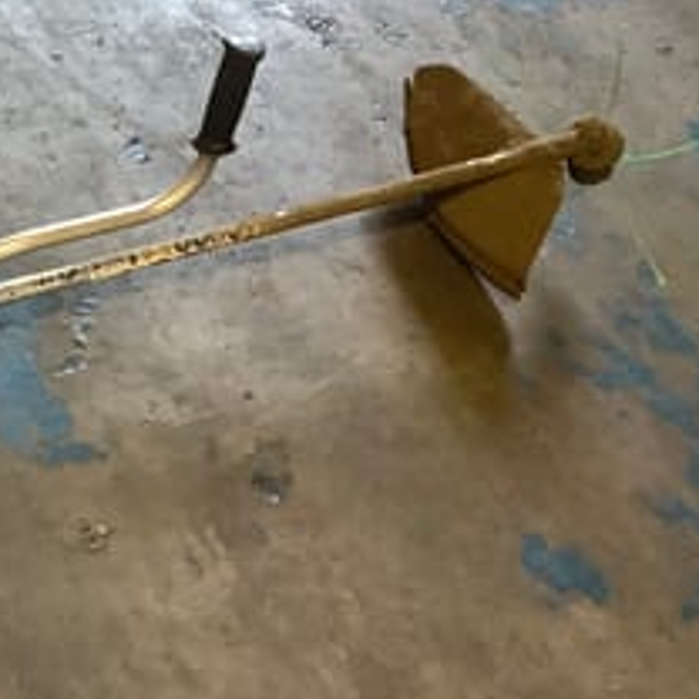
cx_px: -91
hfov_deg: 24.2
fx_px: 1508
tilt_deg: -47.8
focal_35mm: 66
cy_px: 250
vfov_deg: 26.0
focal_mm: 3.3
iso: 200
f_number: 2.4
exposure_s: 1/50
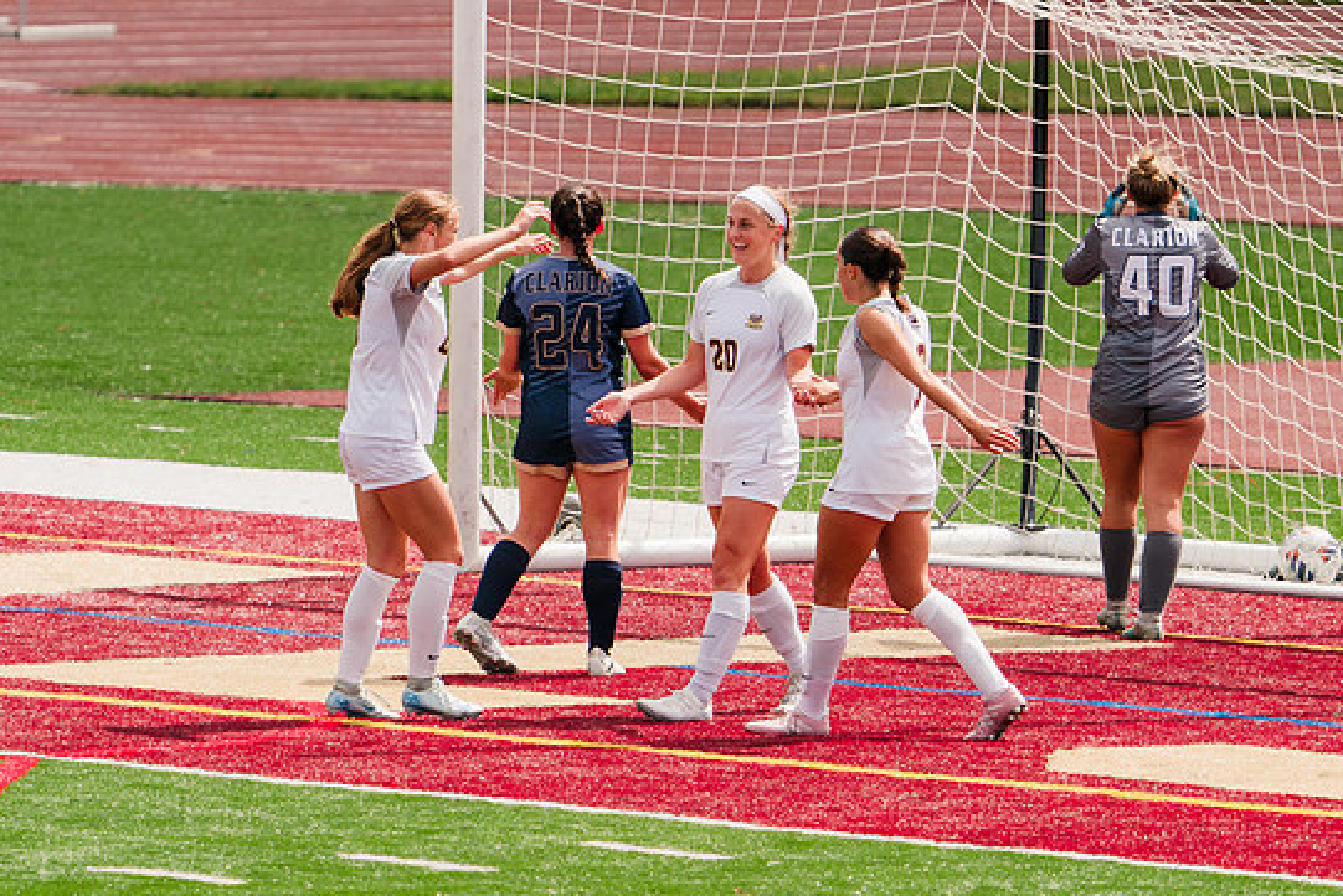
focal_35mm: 563
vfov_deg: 2.4
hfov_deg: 3.7
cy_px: 320
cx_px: 698
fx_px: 21007
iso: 320
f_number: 6.3
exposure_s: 1/1600
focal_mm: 400
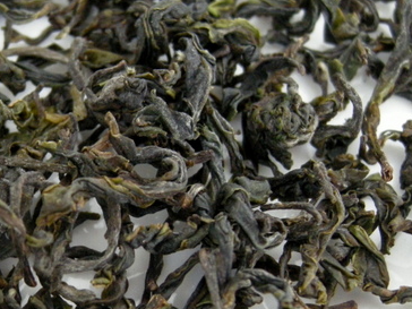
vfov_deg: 19.0
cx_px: 71
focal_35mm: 77
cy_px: 225
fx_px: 916
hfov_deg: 24.8
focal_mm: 7.5
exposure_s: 1/60
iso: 399
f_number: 2.7
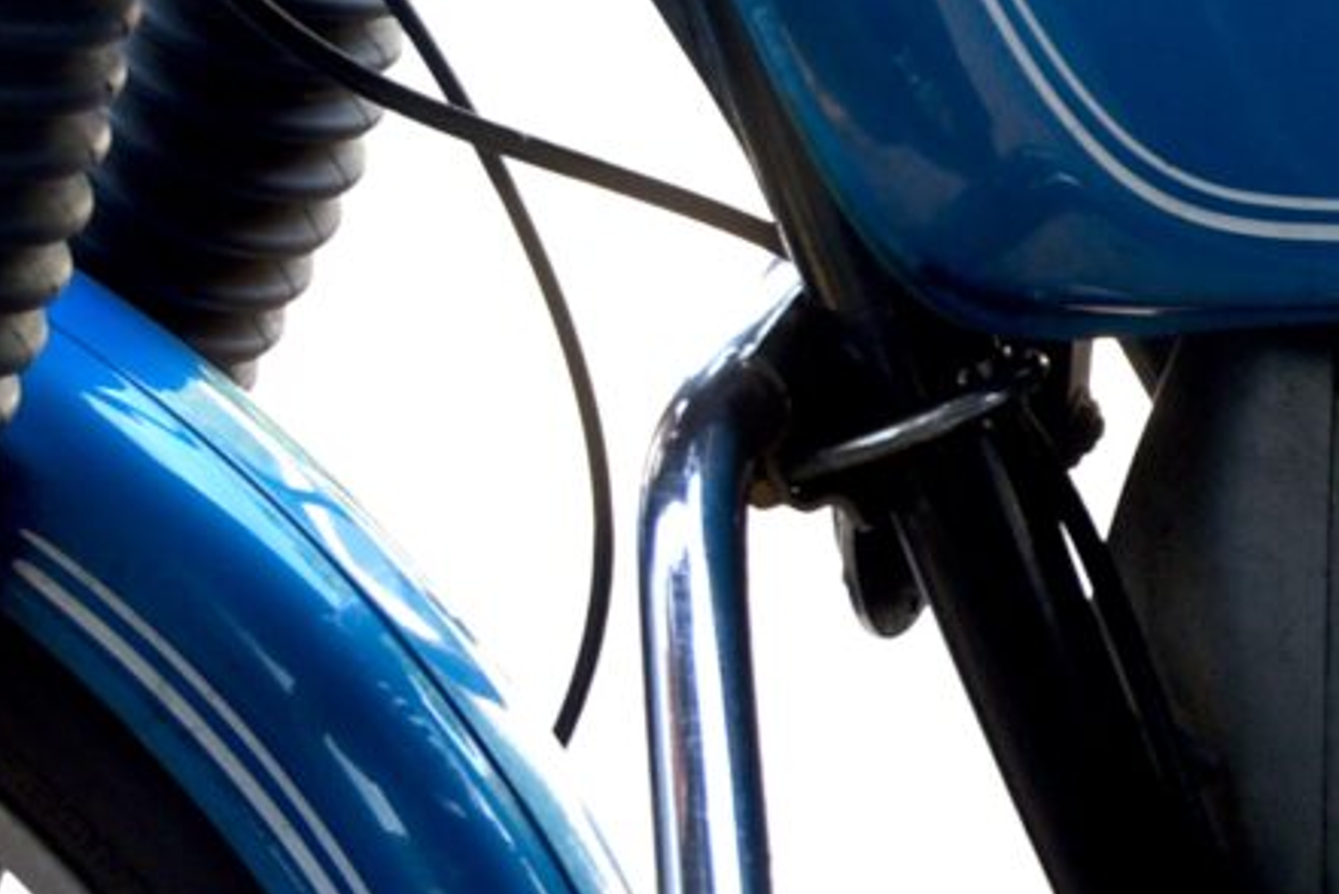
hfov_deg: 10.2
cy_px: 549
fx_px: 6922
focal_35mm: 186
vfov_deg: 7.4
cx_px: 2641
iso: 100
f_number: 4
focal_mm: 32
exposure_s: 1/60
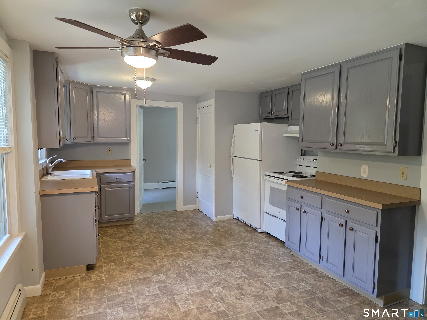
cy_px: 160
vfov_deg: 58.9
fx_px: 284
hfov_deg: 73.9
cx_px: 214
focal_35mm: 23
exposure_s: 1/120
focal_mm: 6.3
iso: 640
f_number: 1.7
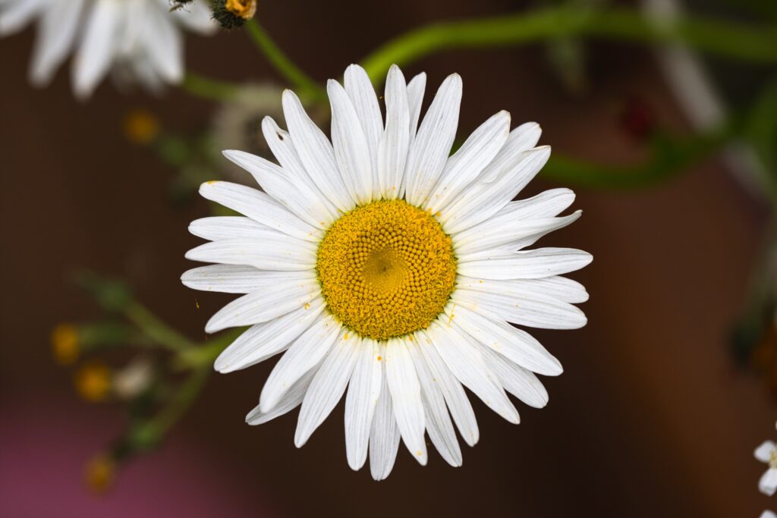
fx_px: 2590
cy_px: 259
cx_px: 388
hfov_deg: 17.1
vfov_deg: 11.4
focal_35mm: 120
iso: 160
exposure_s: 1/180
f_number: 5
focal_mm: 80
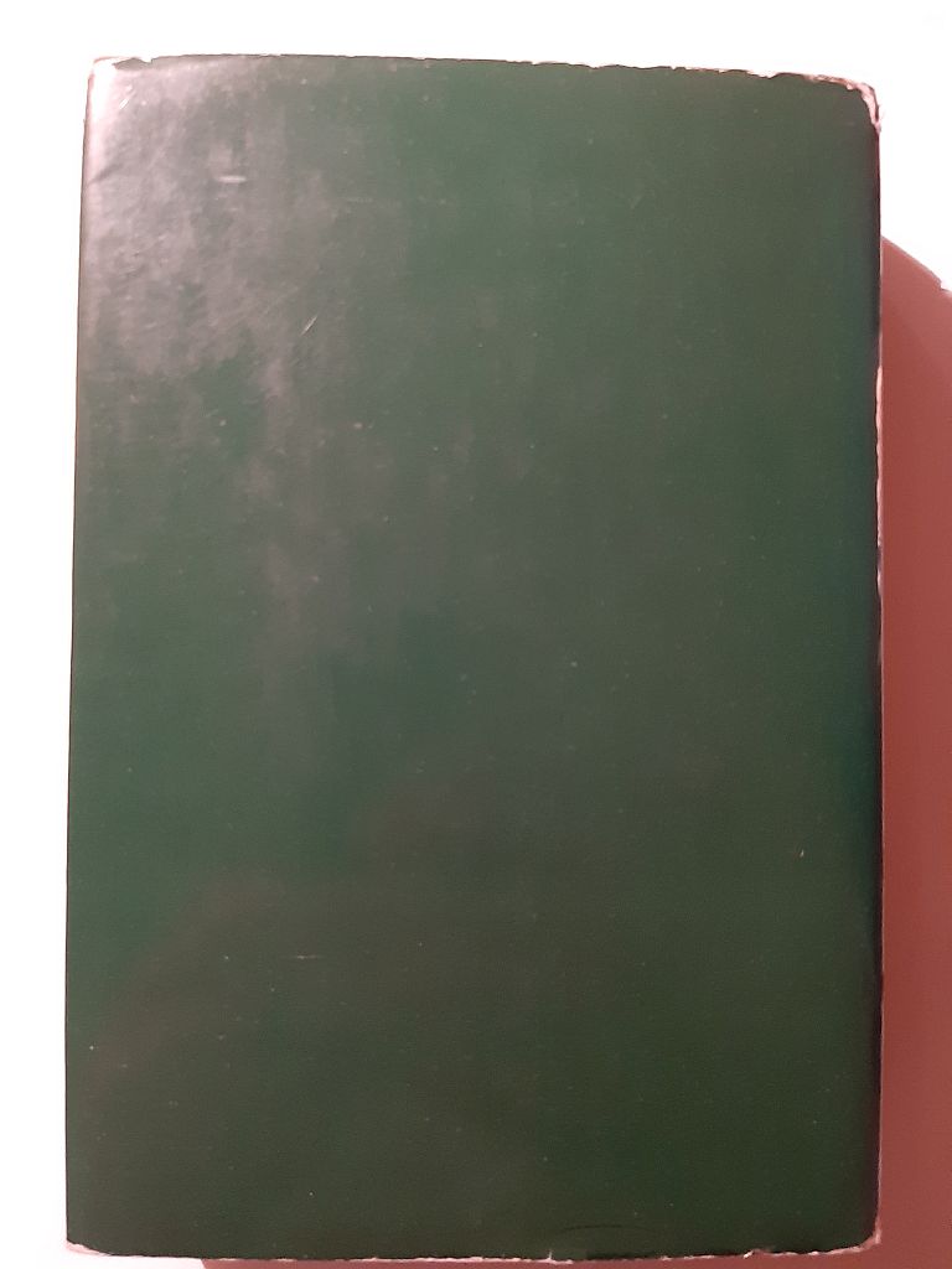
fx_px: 990
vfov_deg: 65.3
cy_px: 634
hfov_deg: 51.4
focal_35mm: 27
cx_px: 476
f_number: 1.7
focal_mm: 3.93
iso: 400
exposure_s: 1/25
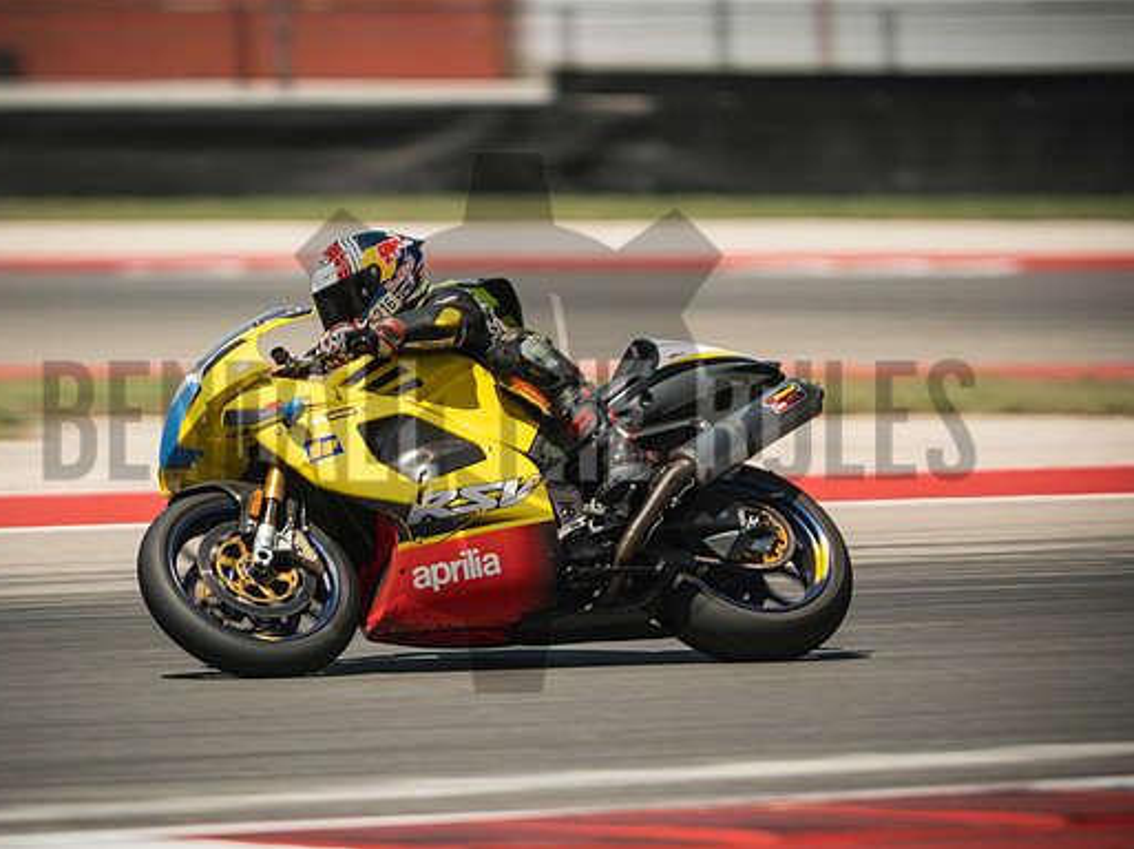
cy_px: 423
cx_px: 508
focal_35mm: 457
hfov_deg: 4.3
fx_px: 14961
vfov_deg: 3.3
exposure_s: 1/400
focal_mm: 280
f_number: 2.8
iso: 500
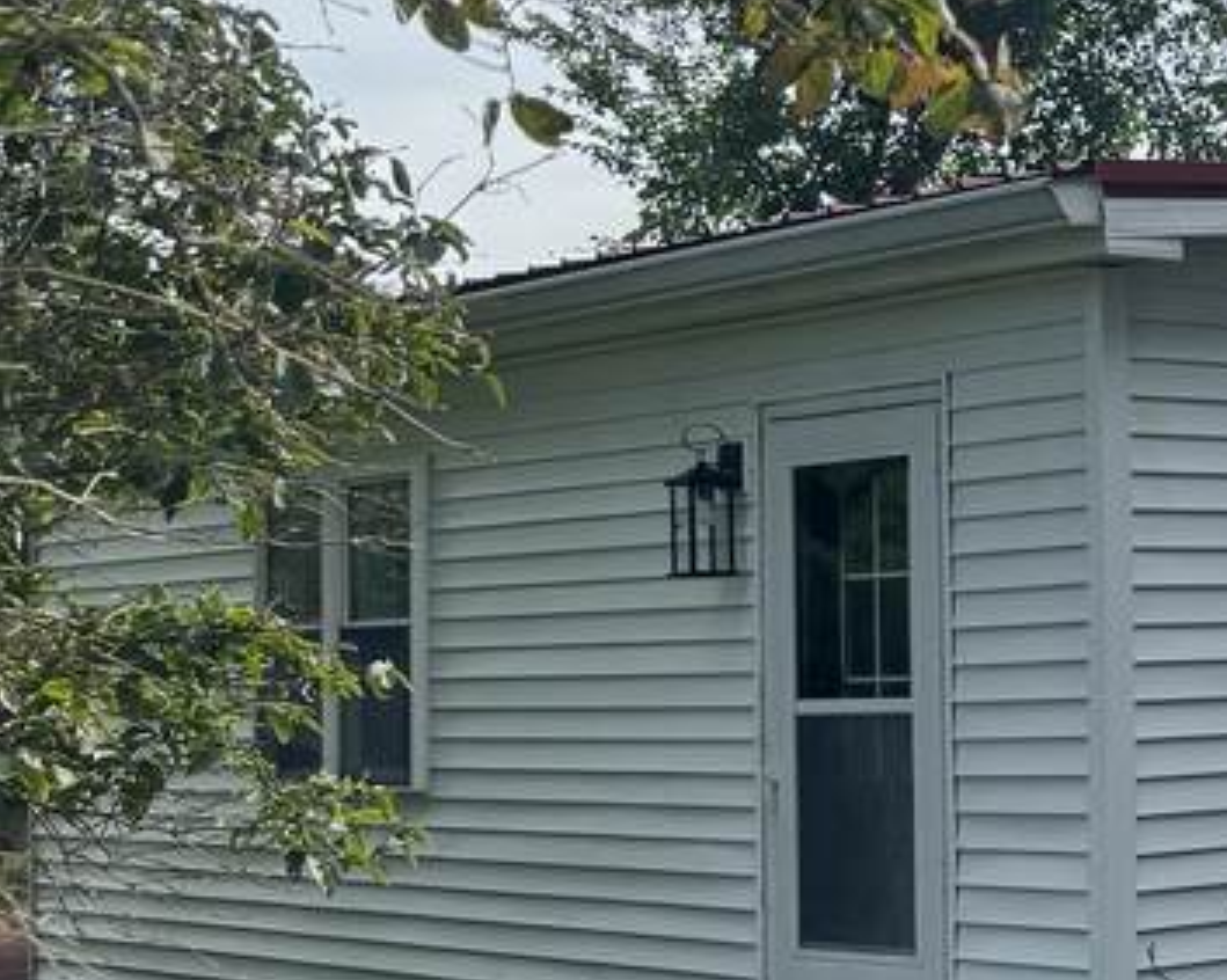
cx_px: 2110
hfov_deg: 18.4
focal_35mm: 85
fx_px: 3085
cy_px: 497
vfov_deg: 18.1
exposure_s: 1/2415
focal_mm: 6.76
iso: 80
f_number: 1.78
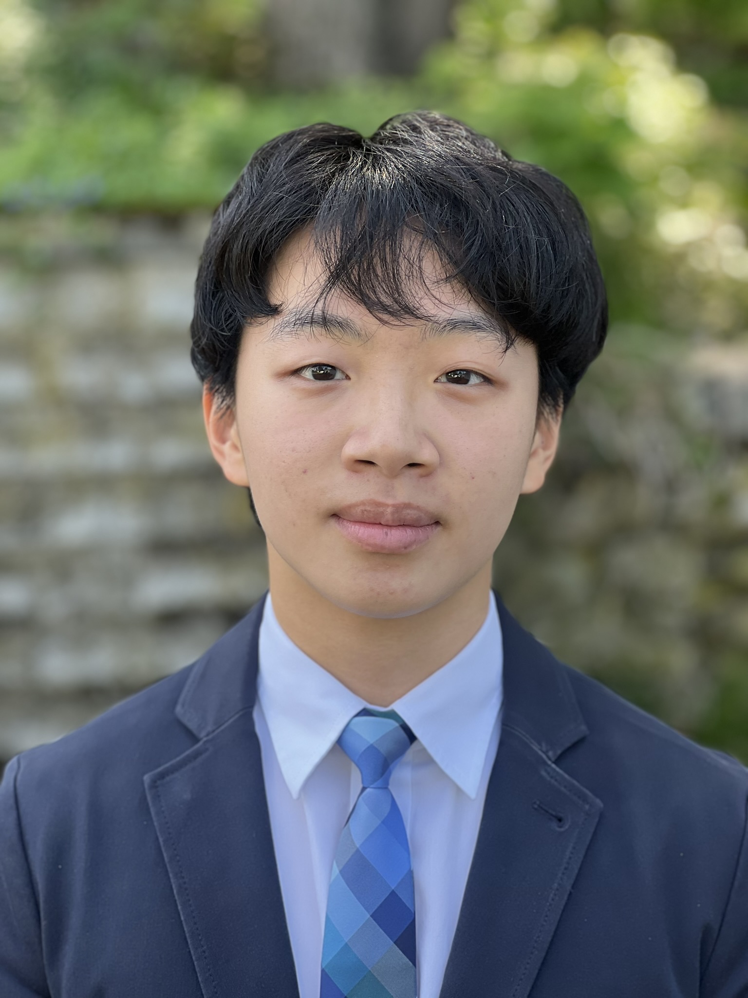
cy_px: 499
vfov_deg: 25.3
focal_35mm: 77
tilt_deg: -8.6
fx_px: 2218
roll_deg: +1.3
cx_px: 374
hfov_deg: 19.1
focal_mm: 9
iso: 40
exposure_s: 1/121
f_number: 2.8
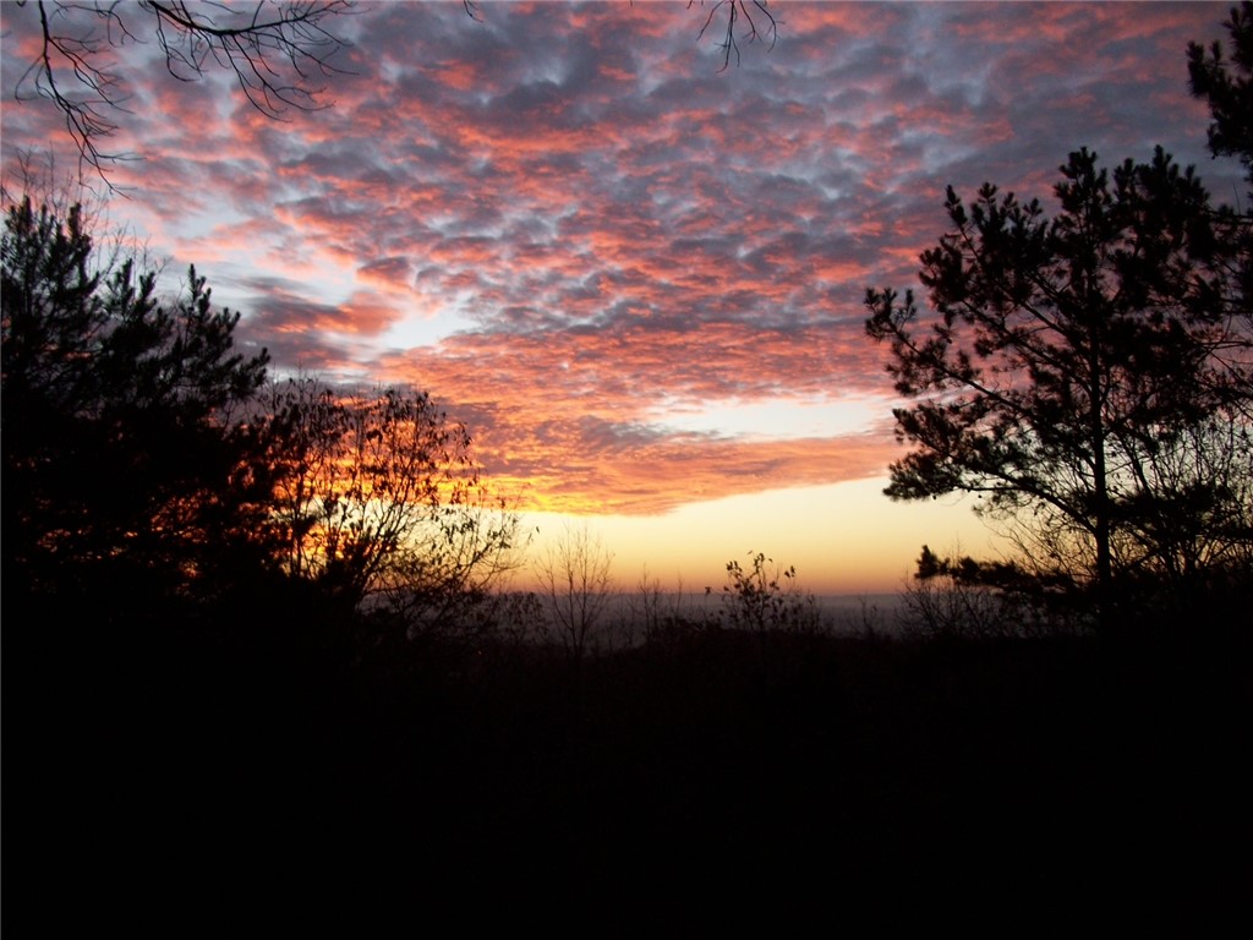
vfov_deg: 41.8
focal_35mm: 34
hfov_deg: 54.0
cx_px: 626
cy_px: 470
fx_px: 1231
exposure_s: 1/64
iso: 73
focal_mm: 5.7
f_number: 2.8
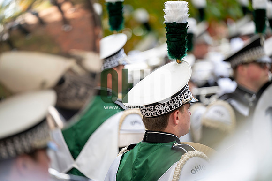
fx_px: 1510
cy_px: 90
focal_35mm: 200
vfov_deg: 6.9
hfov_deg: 10.3
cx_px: 136
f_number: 2.8
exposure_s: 1/1000
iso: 800
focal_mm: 200
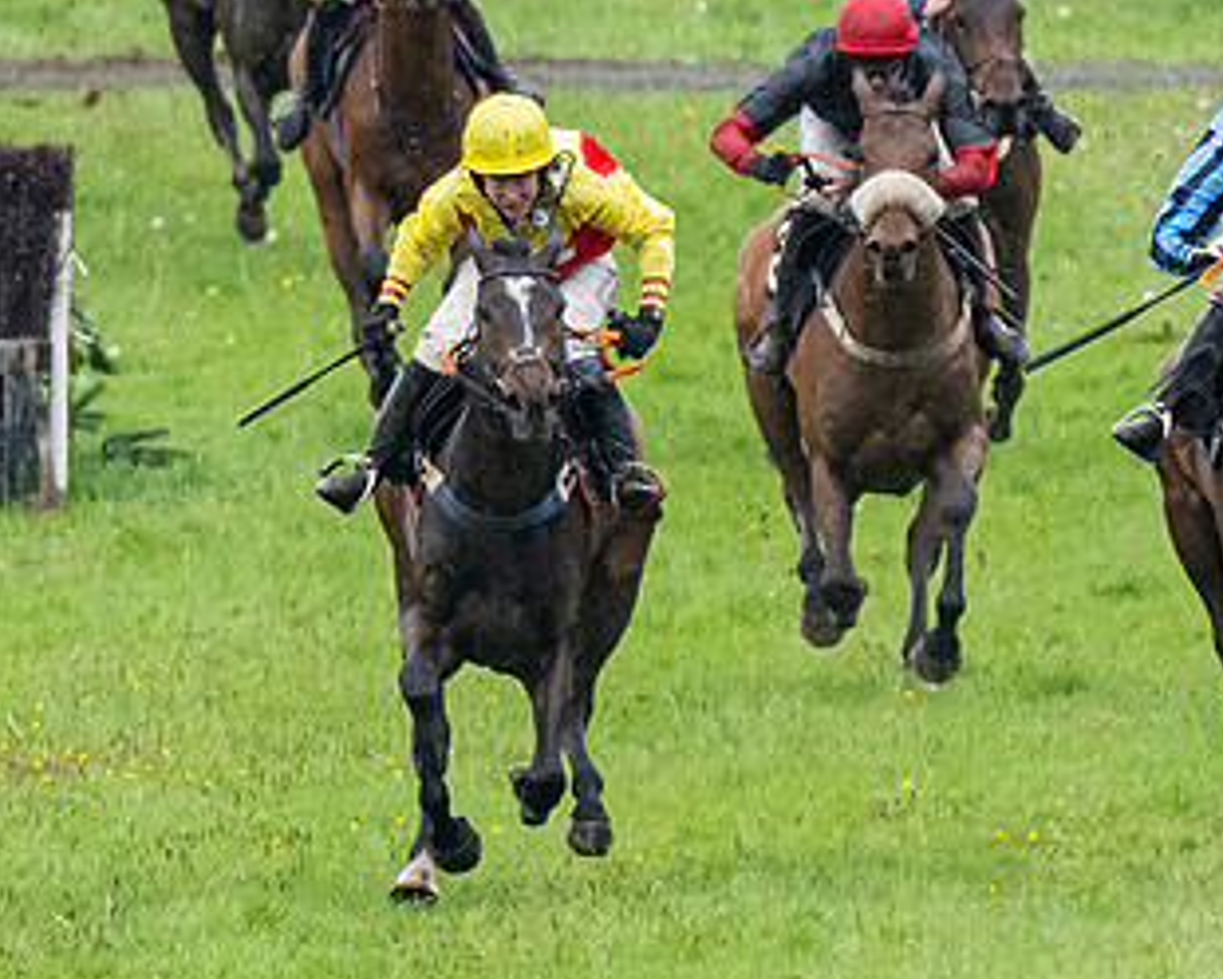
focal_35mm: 1603
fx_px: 58022
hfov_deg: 1.2
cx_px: 635
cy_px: 524
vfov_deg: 1.0
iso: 1000
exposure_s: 1/1250
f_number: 4
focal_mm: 280
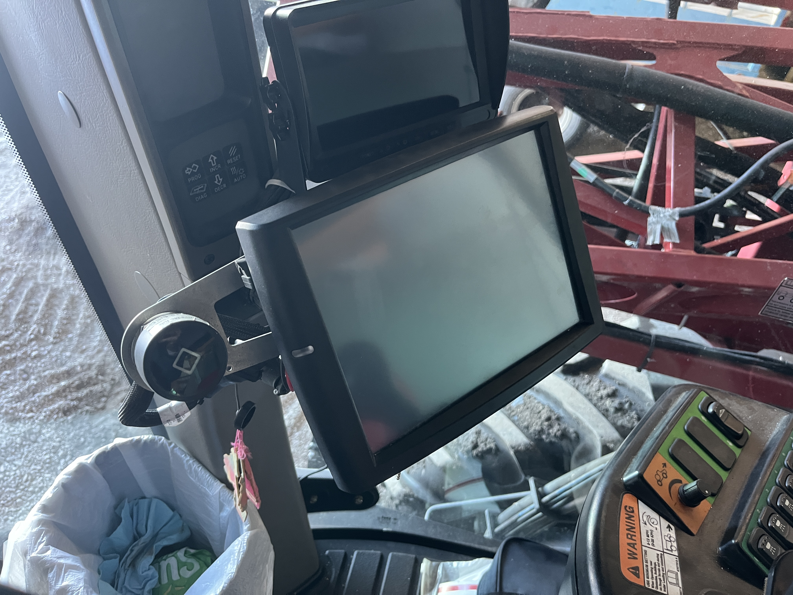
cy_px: 298
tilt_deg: -40.3
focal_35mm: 26
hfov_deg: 67.3
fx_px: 596
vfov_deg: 53.1
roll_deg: -10.2
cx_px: 396
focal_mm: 5.1
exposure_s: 1/60
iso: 250
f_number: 1.6
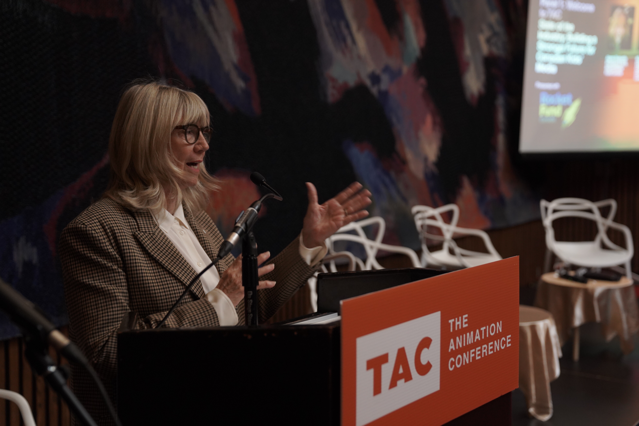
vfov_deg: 28.6
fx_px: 834
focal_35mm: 47
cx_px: 320
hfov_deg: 41.9
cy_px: 213
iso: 3200
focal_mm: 47
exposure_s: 1/160
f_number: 2.8
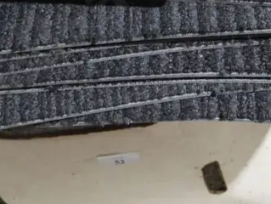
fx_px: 854
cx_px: 145
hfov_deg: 18.0
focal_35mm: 109
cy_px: -31
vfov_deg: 13.3
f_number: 4
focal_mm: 17
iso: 2000
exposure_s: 1/60
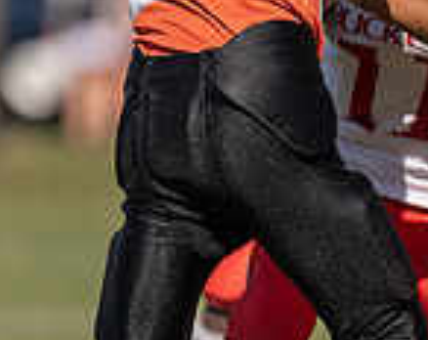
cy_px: 82
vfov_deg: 1.3
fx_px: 14655
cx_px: 291
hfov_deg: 1.7
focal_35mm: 1160
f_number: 2.8
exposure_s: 1/2500
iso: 100
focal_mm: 200
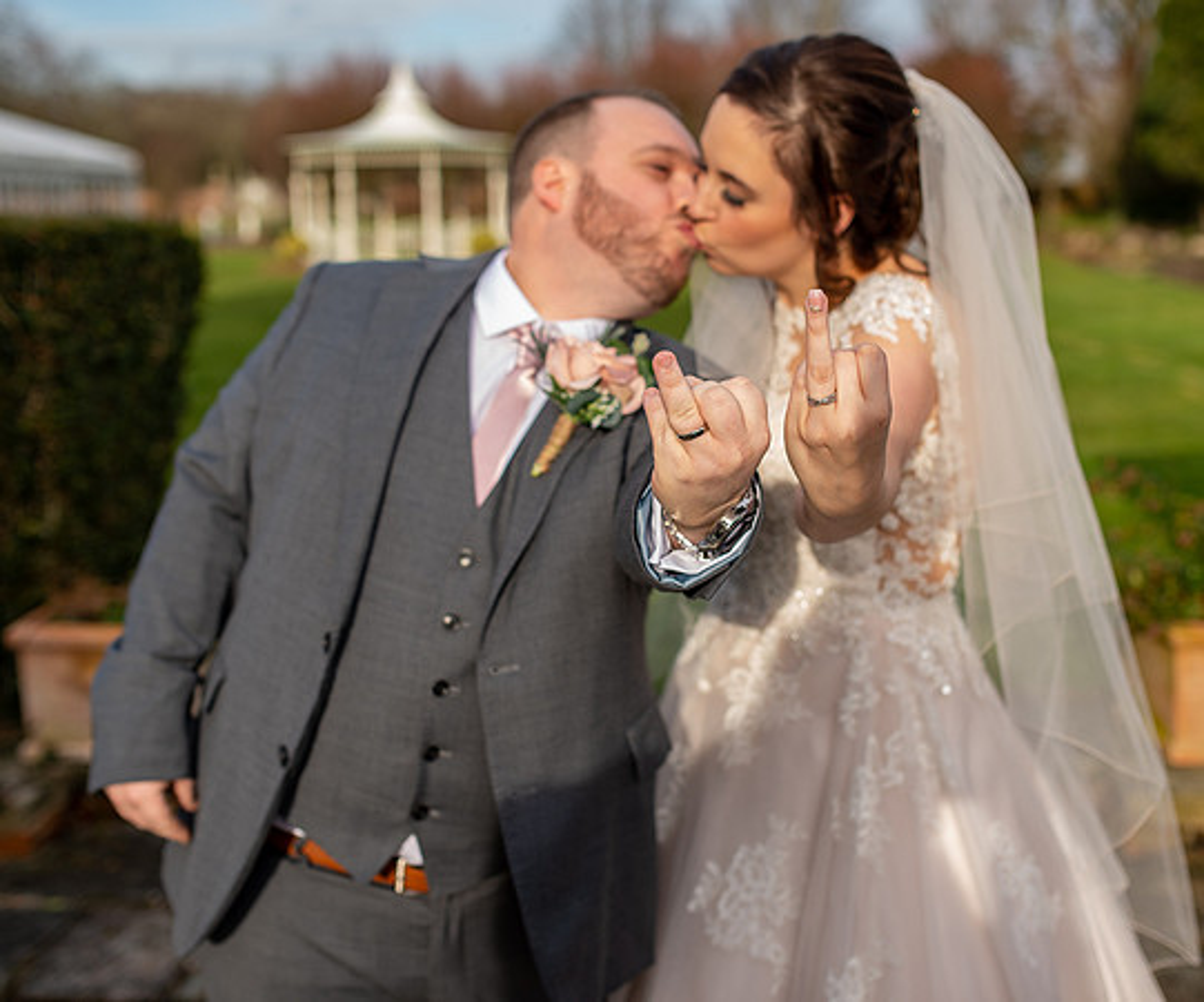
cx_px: 660
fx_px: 1606
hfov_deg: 41.1
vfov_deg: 34.6
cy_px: 452
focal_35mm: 44
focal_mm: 35
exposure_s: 1/800
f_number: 2.8
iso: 100
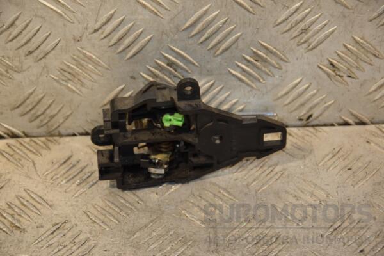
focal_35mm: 128
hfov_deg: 16.1
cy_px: 128
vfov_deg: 10.8
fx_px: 1360
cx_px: 192
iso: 800
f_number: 5.6
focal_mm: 85
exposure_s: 1/125
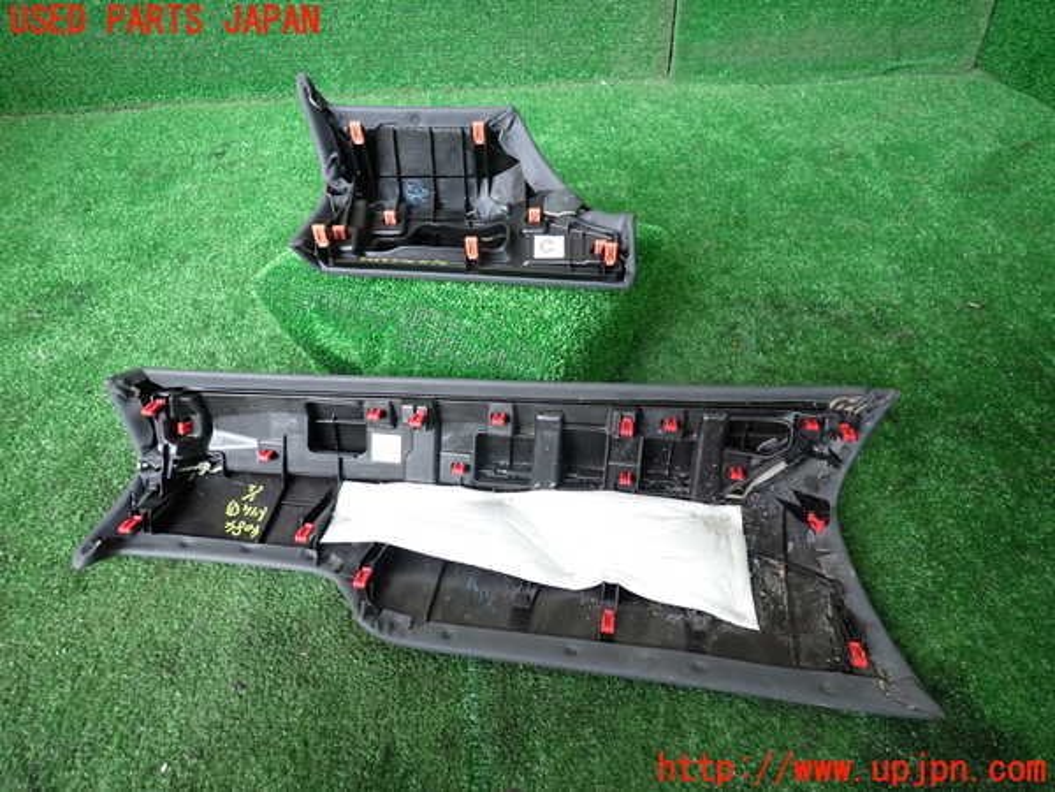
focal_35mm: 25
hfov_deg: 69.4
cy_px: 396
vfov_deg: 54.9
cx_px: 528
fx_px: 762
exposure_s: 1/50
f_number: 2
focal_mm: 4.5
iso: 200
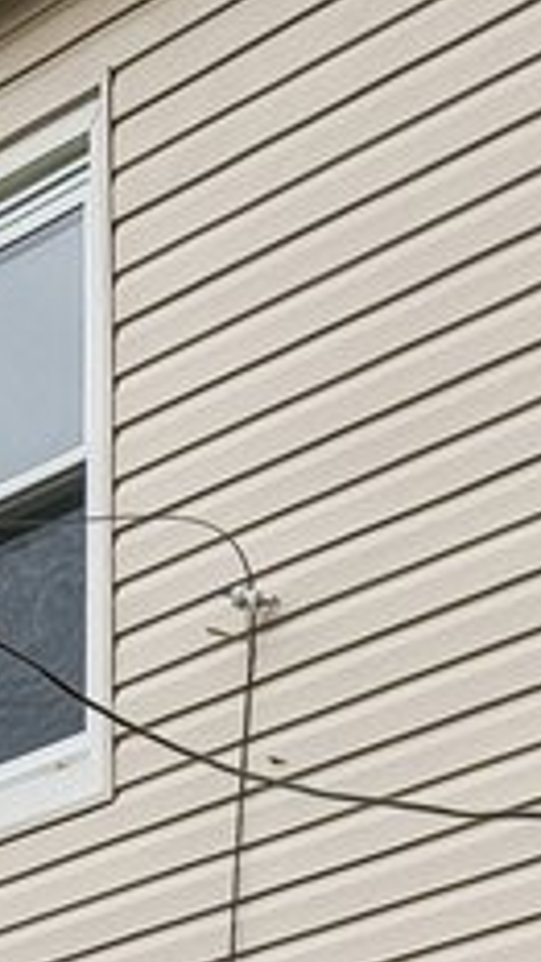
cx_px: 1004
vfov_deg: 14.3
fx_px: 3750
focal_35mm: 147
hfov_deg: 7.9
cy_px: 1067
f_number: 8
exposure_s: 1/250
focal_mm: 16
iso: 160
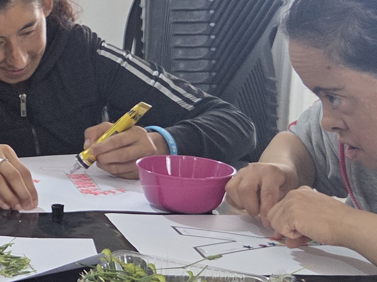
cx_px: -81
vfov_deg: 16.5
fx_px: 969
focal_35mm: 89
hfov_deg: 20.5
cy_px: 68
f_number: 1.8
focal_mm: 5.4
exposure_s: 1/100
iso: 160
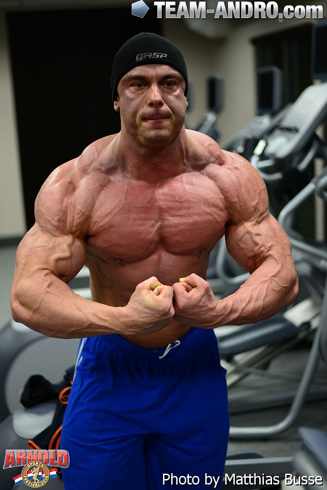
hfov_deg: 27.0
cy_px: 245
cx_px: 164
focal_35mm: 50
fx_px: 681
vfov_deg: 39.6
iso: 500
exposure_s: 1/125
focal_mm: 50
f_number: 1.8
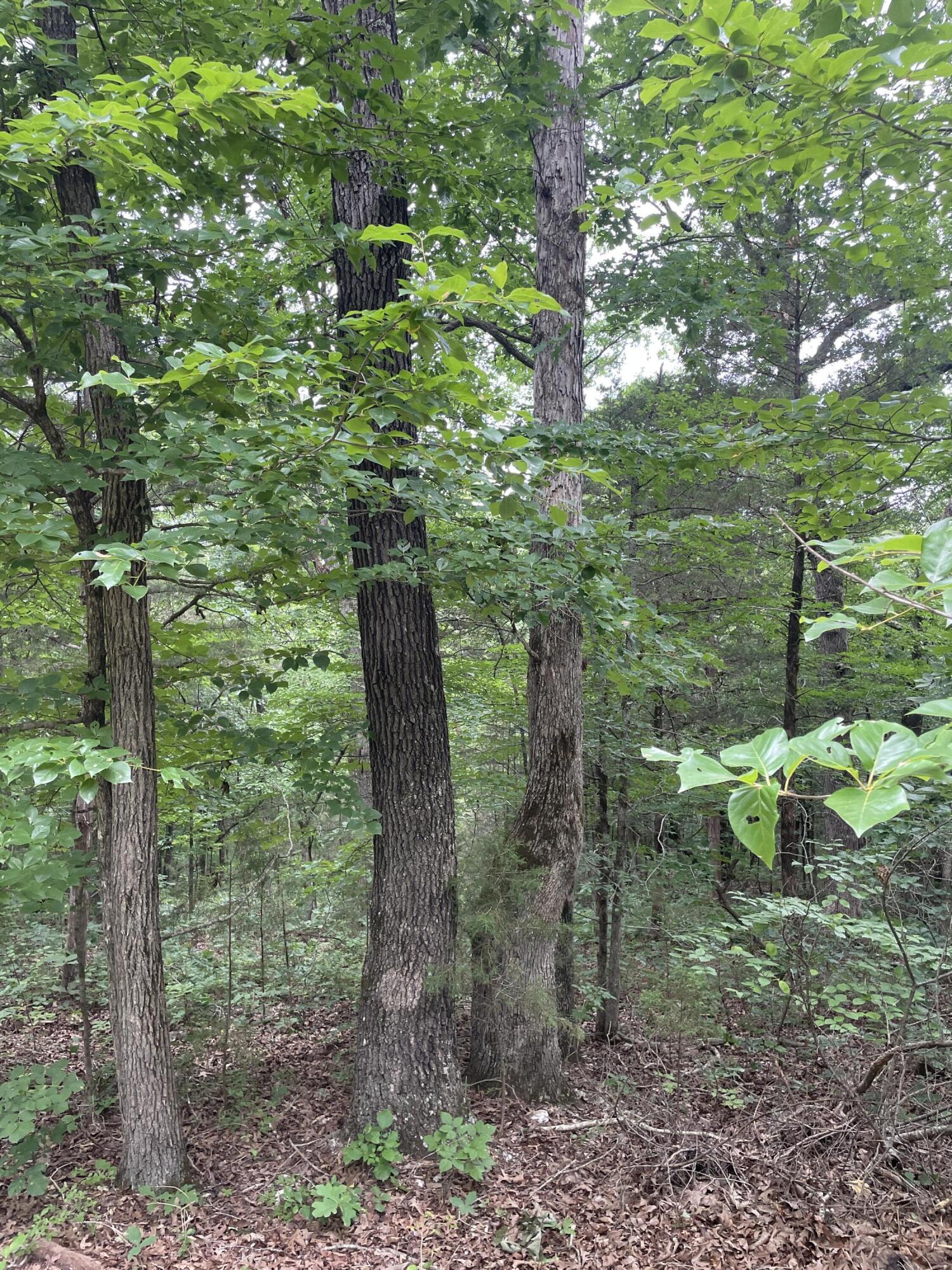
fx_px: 953
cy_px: 635
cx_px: 476
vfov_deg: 67.3
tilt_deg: -1.3
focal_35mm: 26
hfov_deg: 53.1
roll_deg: +0.1
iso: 80
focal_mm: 4.2
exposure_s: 1/121
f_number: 1.6
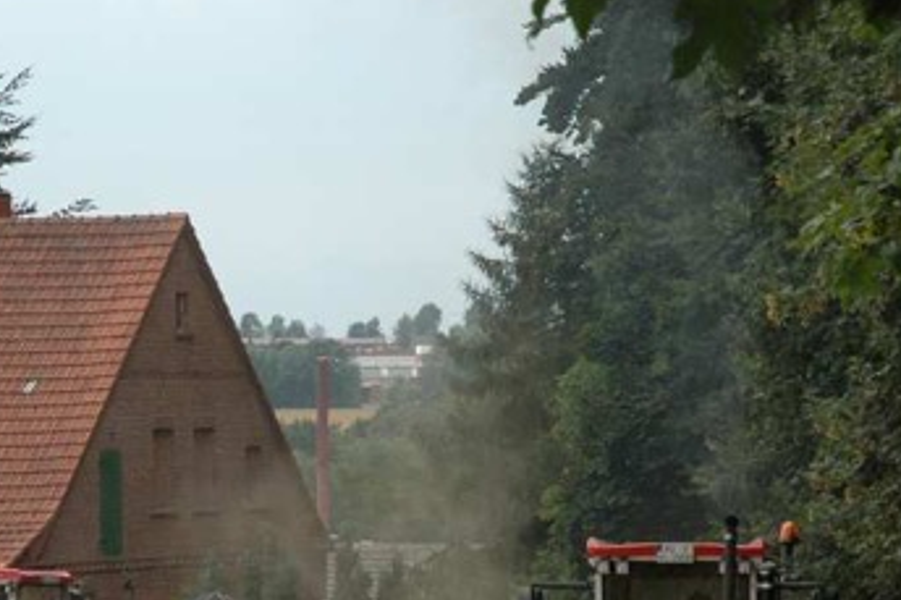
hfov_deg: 9.5
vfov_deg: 6.3
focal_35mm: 216
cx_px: 296
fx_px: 5403
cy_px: 631
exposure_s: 1/320
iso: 400
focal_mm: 62
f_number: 9
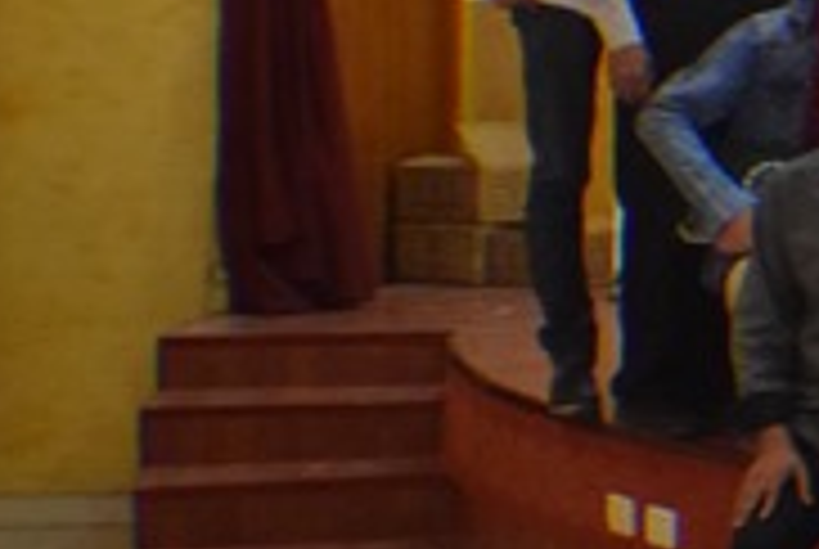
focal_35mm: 145
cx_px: 1706
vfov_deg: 9.5
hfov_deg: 12.3
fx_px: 3304
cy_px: 259
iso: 3200
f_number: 3.8
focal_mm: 22
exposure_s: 1/320
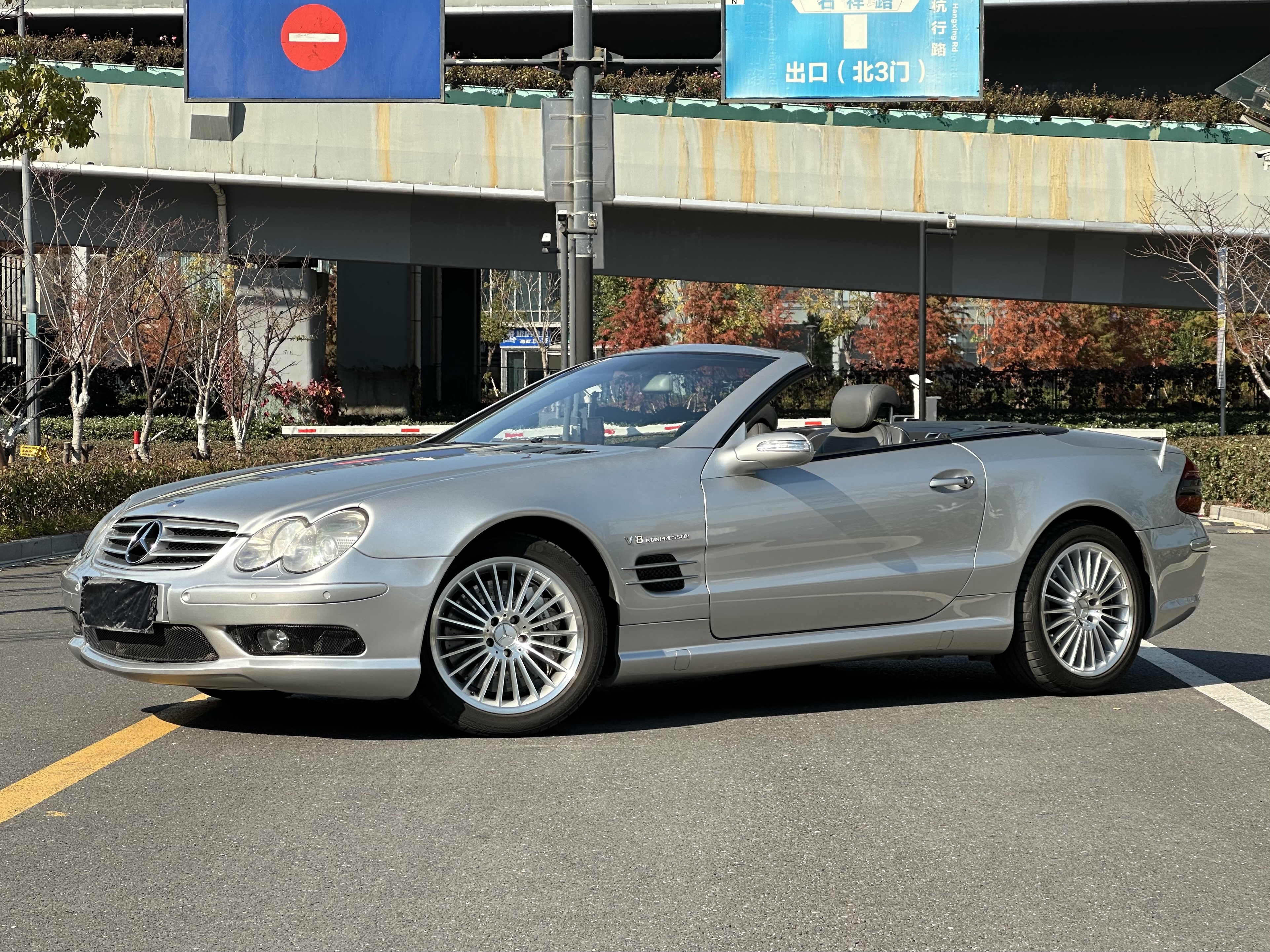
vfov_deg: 19.1
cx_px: 635
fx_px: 2825
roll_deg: +0.5
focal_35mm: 77
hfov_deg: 25.3
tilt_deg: +0.0
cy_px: 476
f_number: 2.8
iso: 32
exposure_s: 1/182
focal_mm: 9
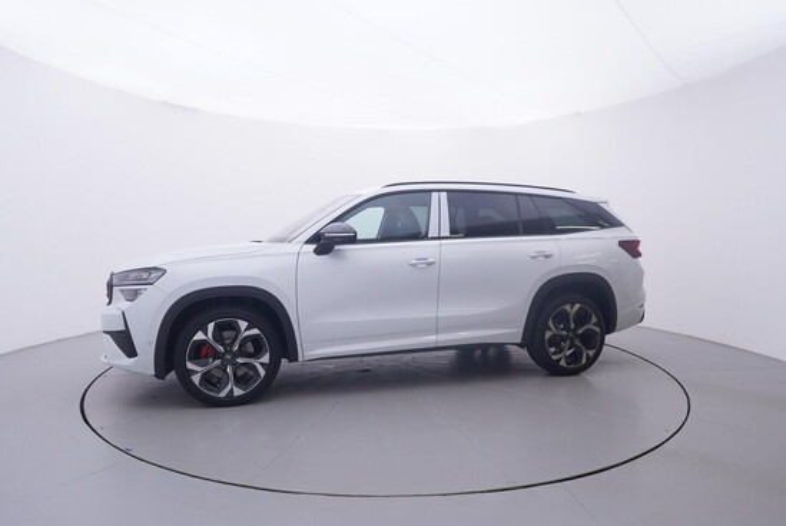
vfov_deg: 56.2
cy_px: 263
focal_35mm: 22
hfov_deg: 77.3
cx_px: 393
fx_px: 492
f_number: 5
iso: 200
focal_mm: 15
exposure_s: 1/80
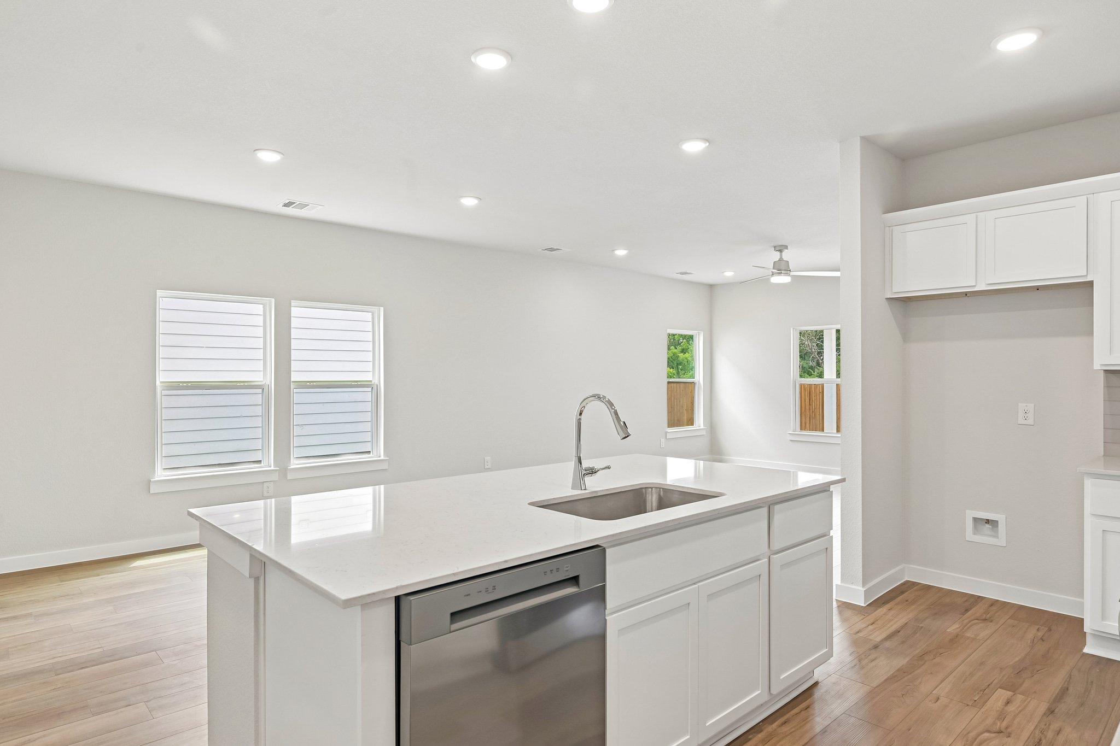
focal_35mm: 20
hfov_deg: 84.0
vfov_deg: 61.9
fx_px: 622
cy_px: 373
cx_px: 560
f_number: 8
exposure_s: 1/80
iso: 400
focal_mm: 20
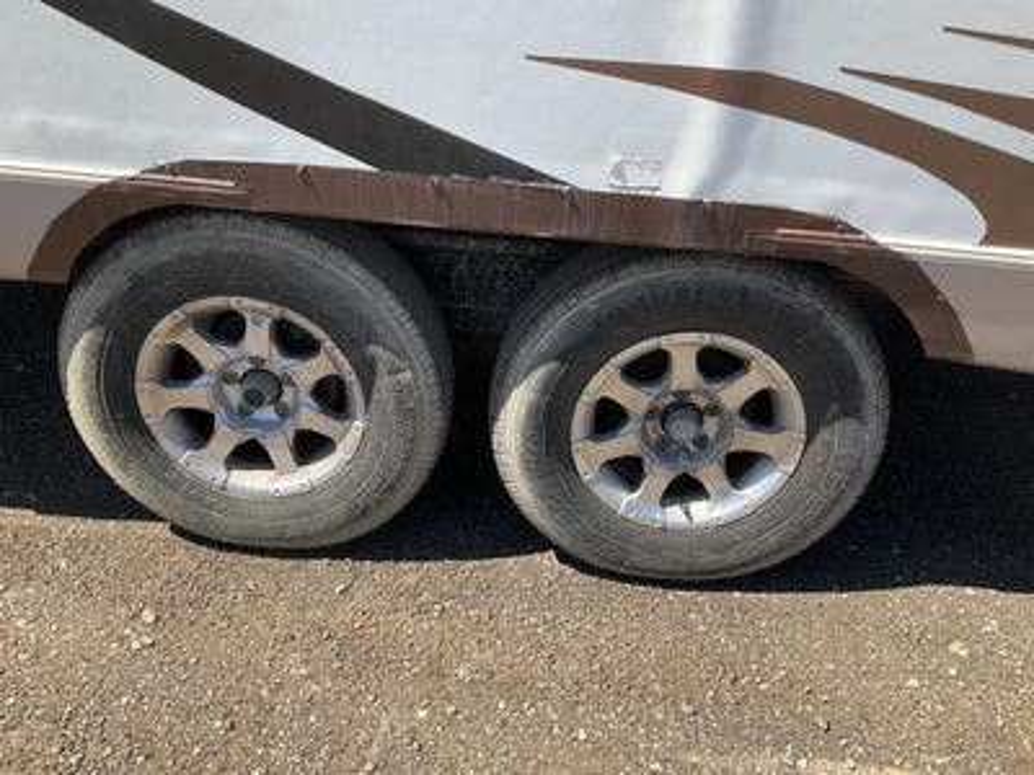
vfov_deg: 48.2
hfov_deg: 61.7
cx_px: 517
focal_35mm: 29
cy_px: 388
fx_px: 866
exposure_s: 1/1015
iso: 25
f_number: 1.8
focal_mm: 3
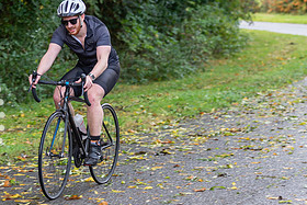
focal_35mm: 145
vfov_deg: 9.5
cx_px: 72
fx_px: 1237
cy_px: 61
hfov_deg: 14.1
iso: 200
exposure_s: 1/200
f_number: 2.8
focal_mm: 70
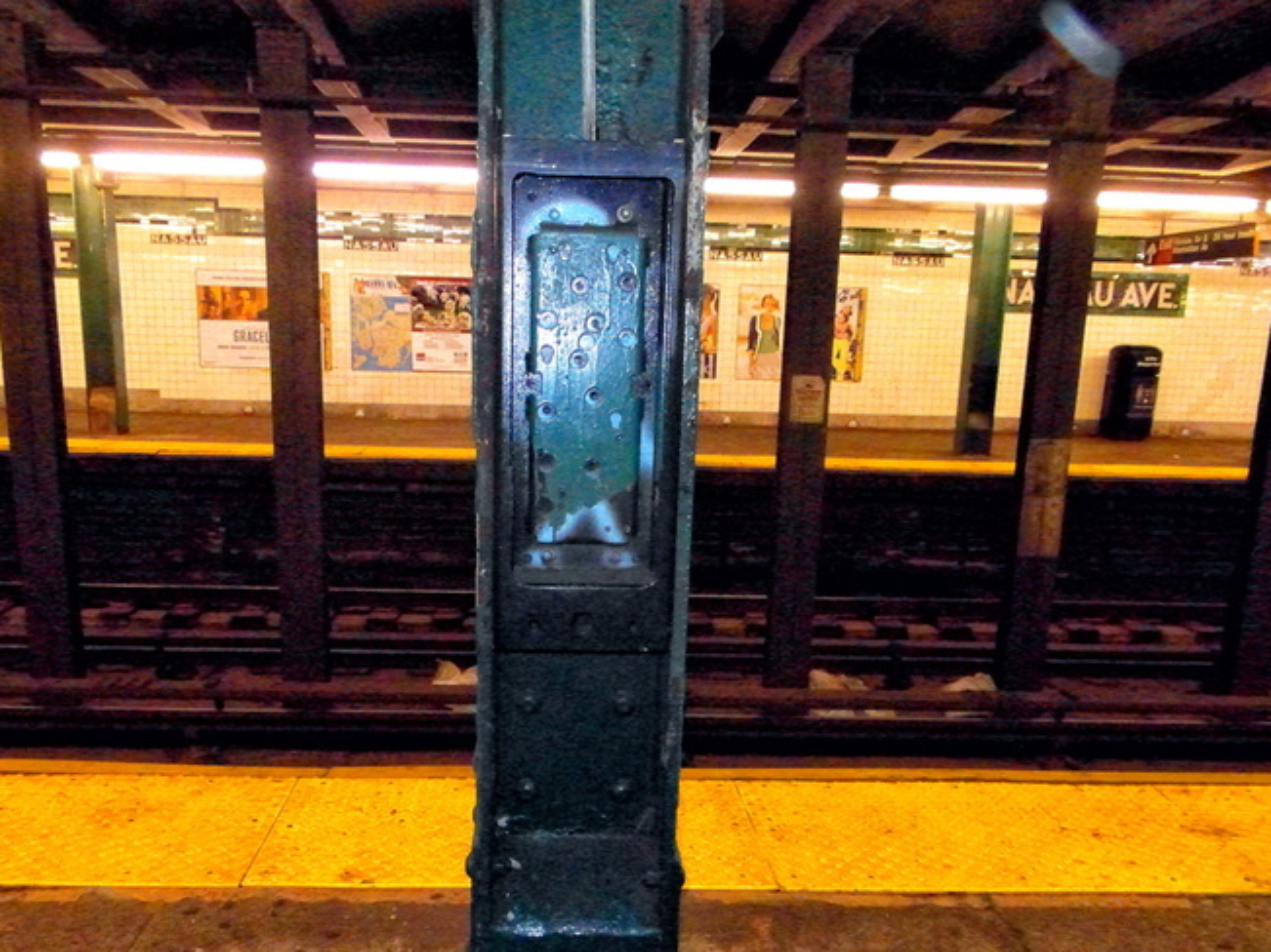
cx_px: 594
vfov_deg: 49.5
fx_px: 1028
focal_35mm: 28
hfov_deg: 63.4
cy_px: 562
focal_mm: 4.1
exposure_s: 1/250
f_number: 2.8
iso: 3200
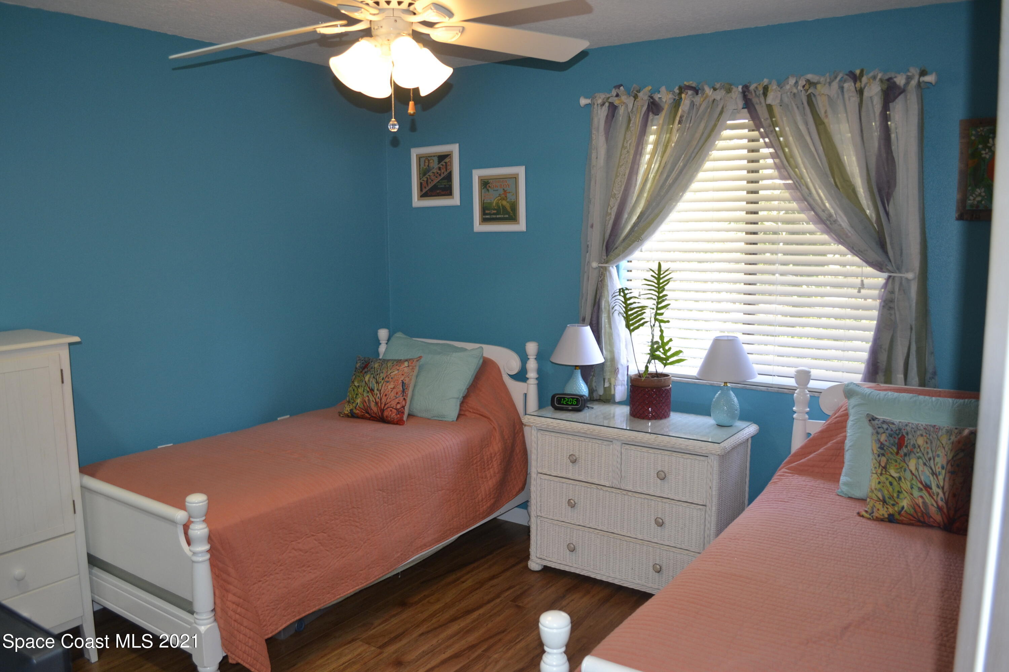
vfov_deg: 47.9
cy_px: 336
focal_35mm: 27
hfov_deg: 67.4
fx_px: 757
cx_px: 504
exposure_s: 1/60
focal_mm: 18
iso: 560
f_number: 3.5
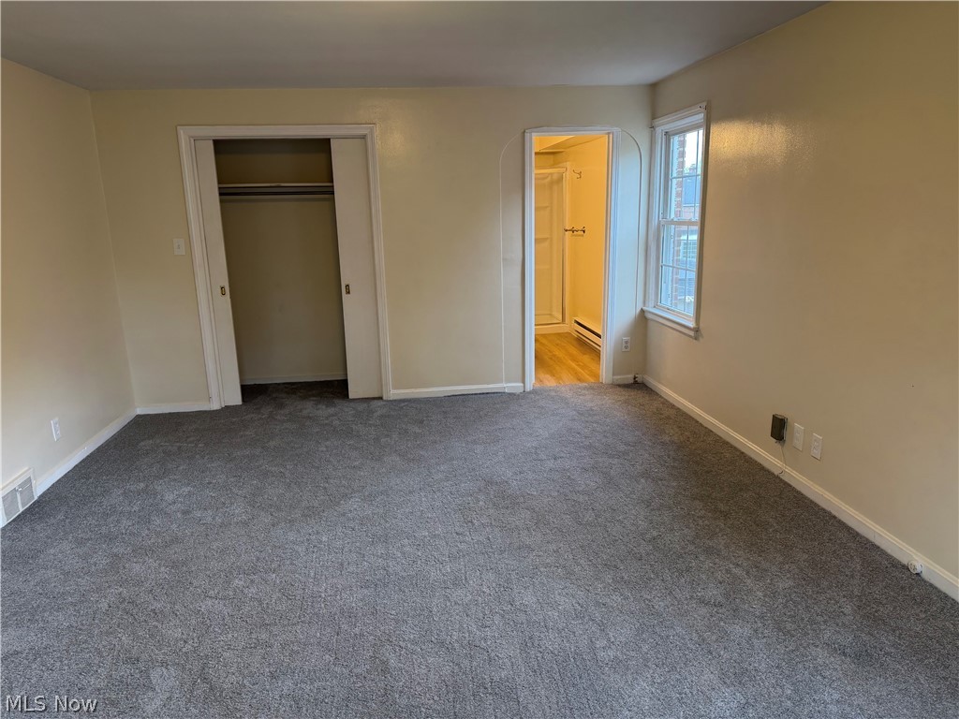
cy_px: 360
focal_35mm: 24
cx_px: 480
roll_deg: +2.1
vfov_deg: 56.8
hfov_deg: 71.6
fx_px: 665
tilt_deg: -12.5
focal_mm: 6.76
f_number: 1.78
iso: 160
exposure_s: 1/60
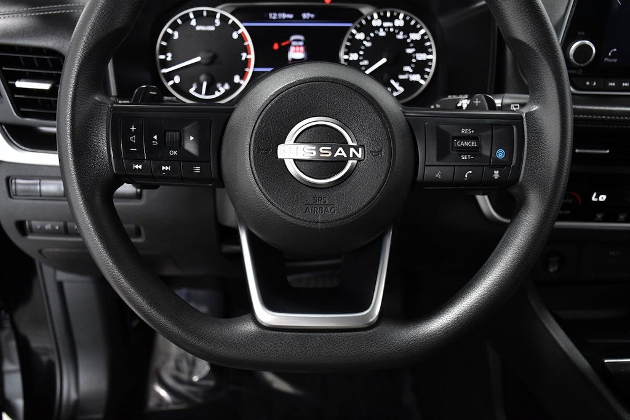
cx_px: 315
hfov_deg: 53.1
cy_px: 210
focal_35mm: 36
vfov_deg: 36.9
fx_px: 630
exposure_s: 1/250
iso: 2500
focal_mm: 24
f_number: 4
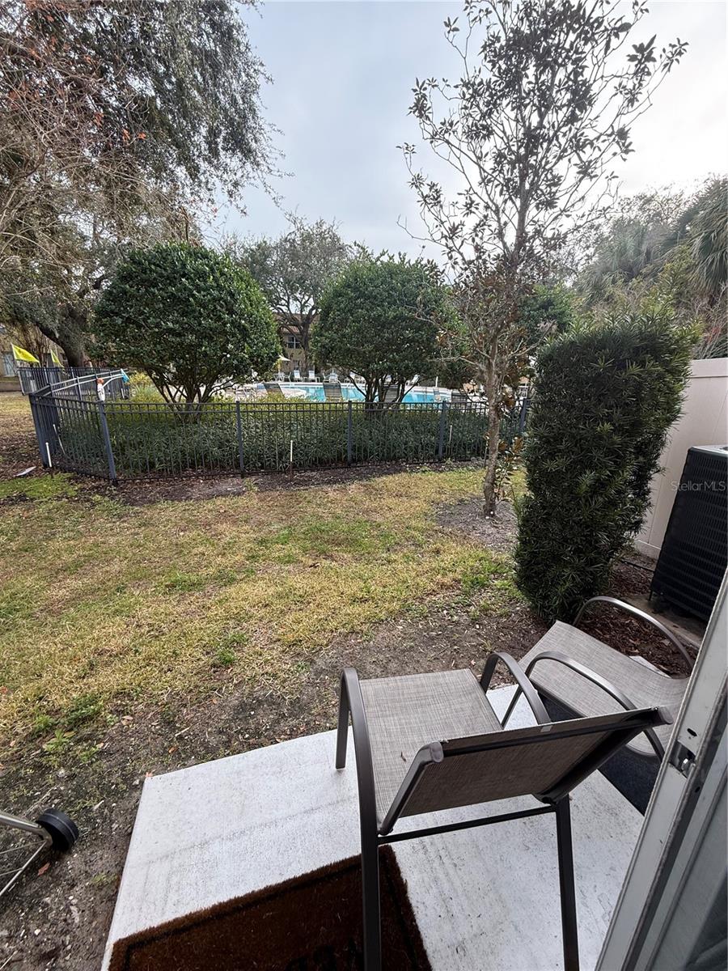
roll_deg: -2.1
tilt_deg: -16.7
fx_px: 393
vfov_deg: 102.1
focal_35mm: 14
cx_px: 364
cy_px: 486
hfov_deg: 85.7
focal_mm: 2.22
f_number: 2.2
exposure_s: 1/191
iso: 64
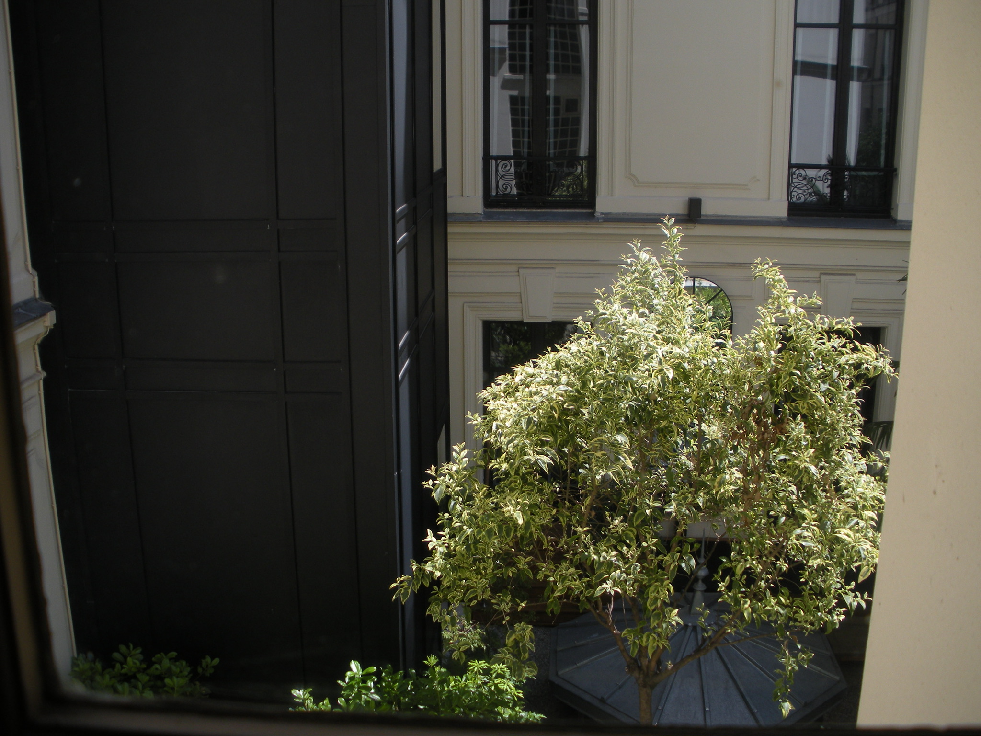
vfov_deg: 39.7
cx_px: 490
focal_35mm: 36
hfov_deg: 51.4
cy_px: 368
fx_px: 1020
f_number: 3.5
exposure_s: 1/388
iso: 64
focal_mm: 6.3
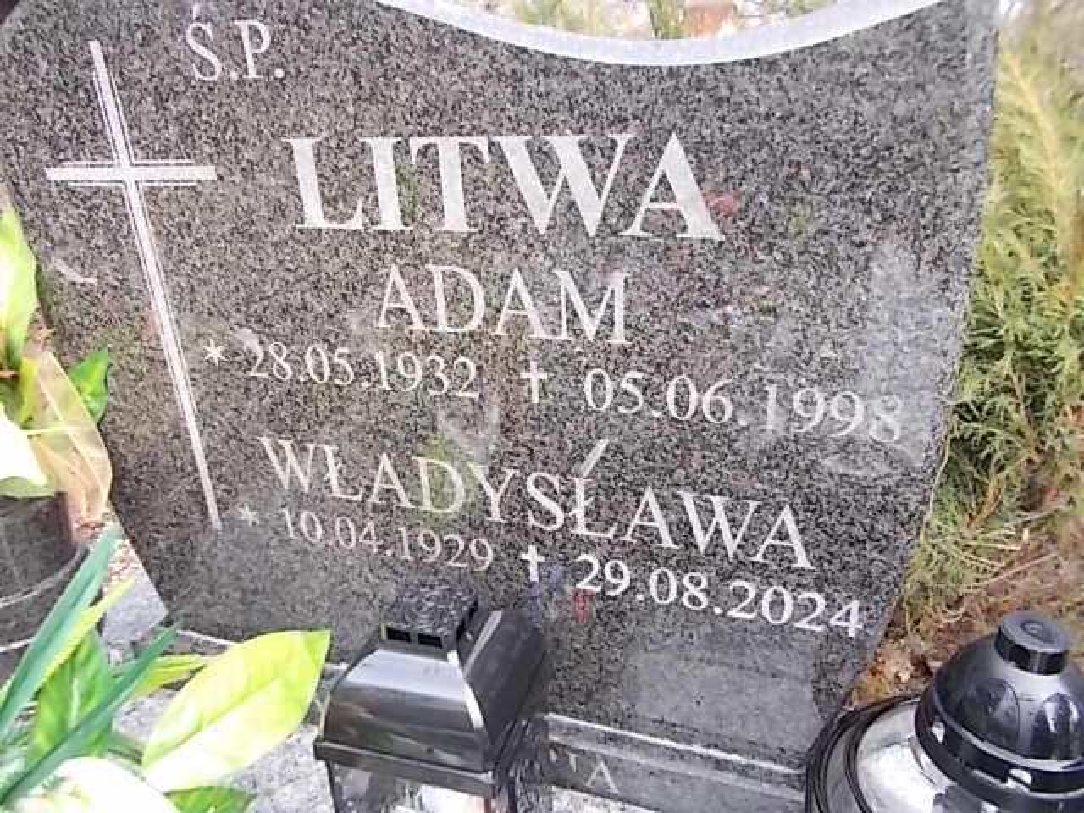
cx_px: 542
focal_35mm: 26
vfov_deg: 53.1
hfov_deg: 67.3
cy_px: 406
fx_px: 814
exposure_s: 1/30
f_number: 3.2
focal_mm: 4.6
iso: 80
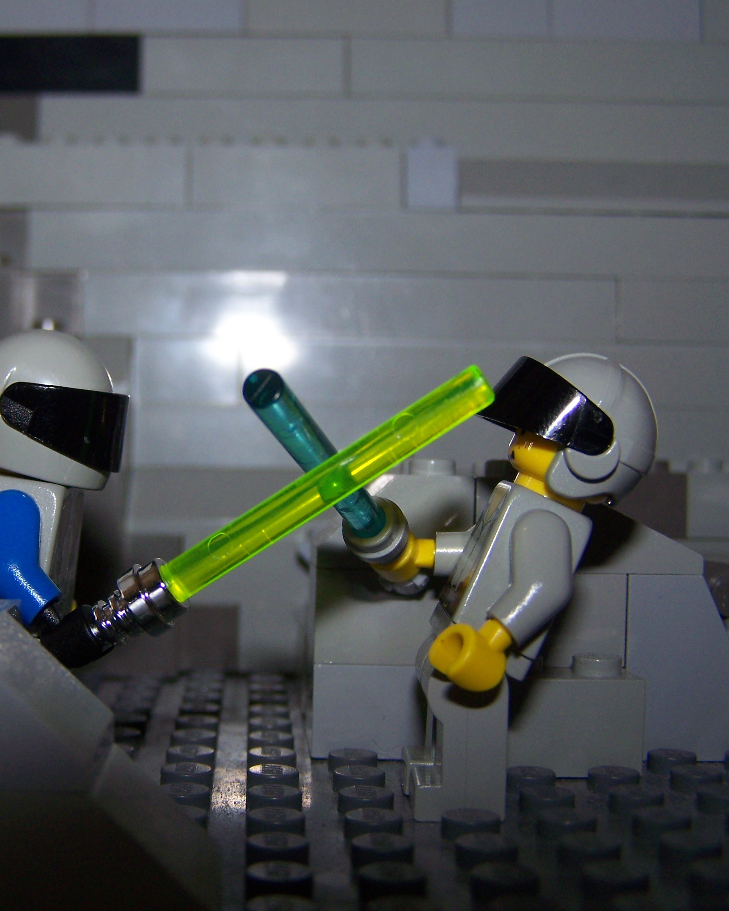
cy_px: 456
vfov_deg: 37.3
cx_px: 213
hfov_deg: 29.9
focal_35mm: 50
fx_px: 1349
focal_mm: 6.3
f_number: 2.8
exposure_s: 1/60
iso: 80
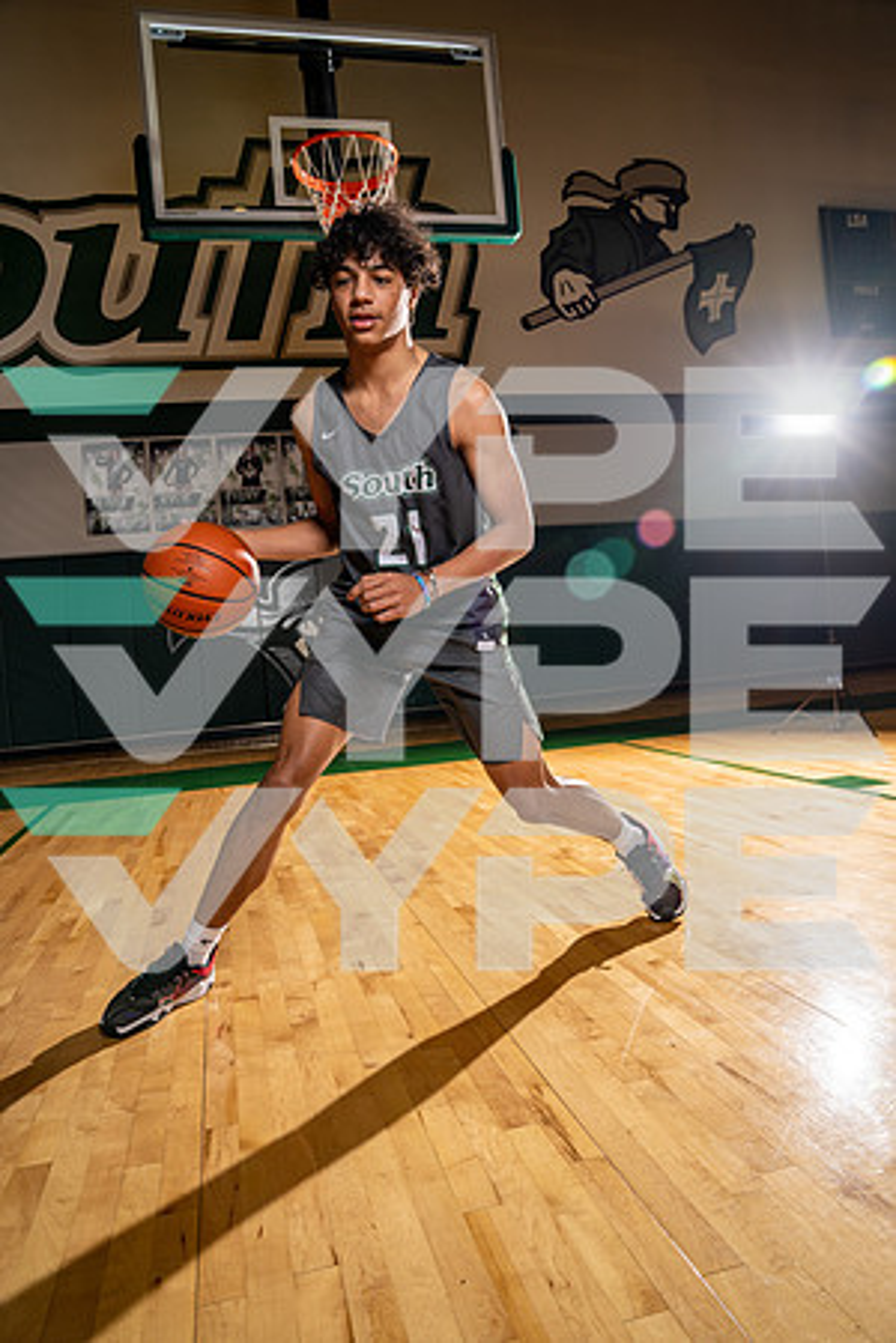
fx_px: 896
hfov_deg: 53.1
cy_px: 672
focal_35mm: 24
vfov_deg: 73.7
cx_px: 448
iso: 320
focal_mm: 24
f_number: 5.6
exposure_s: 1/250
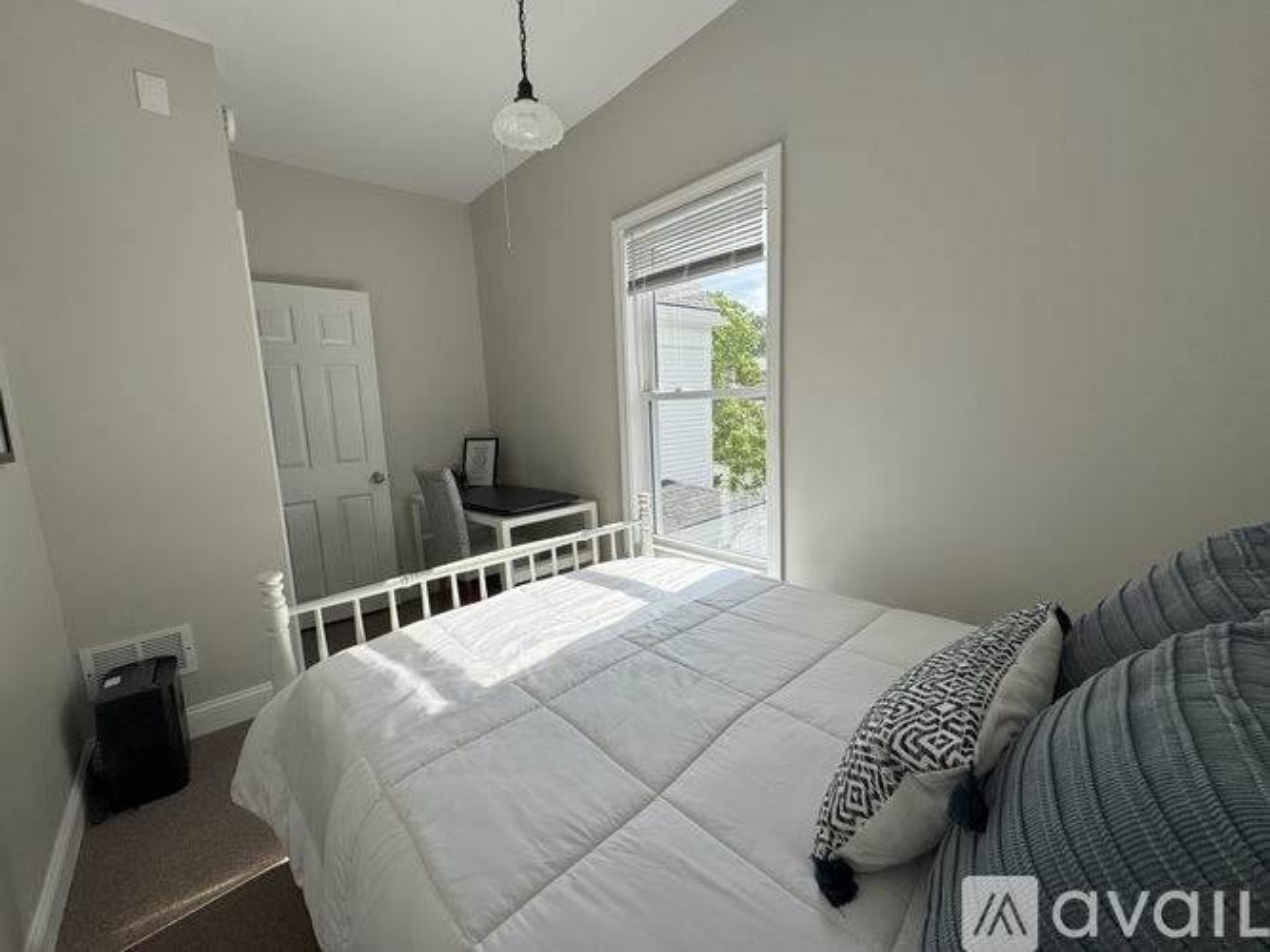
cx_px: 635
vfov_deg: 85.7
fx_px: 514
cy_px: 476
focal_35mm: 14
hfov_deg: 102.1
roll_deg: +2.4
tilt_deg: -8.1
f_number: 2.2
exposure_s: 1/1006
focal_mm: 2.22
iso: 50
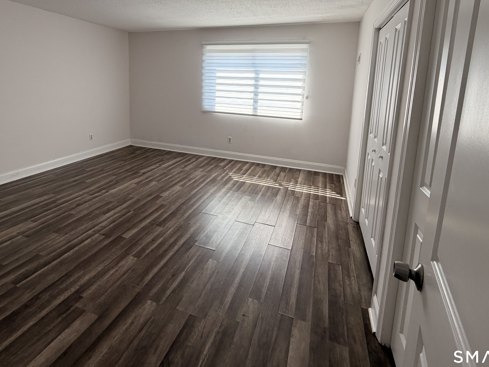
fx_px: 268
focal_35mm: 19
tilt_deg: -8.5
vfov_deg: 66.6
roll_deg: -1.5
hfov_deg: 84.4
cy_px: 119
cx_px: 221
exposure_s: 1/121
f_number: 2.2
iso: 125
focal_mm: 2.22
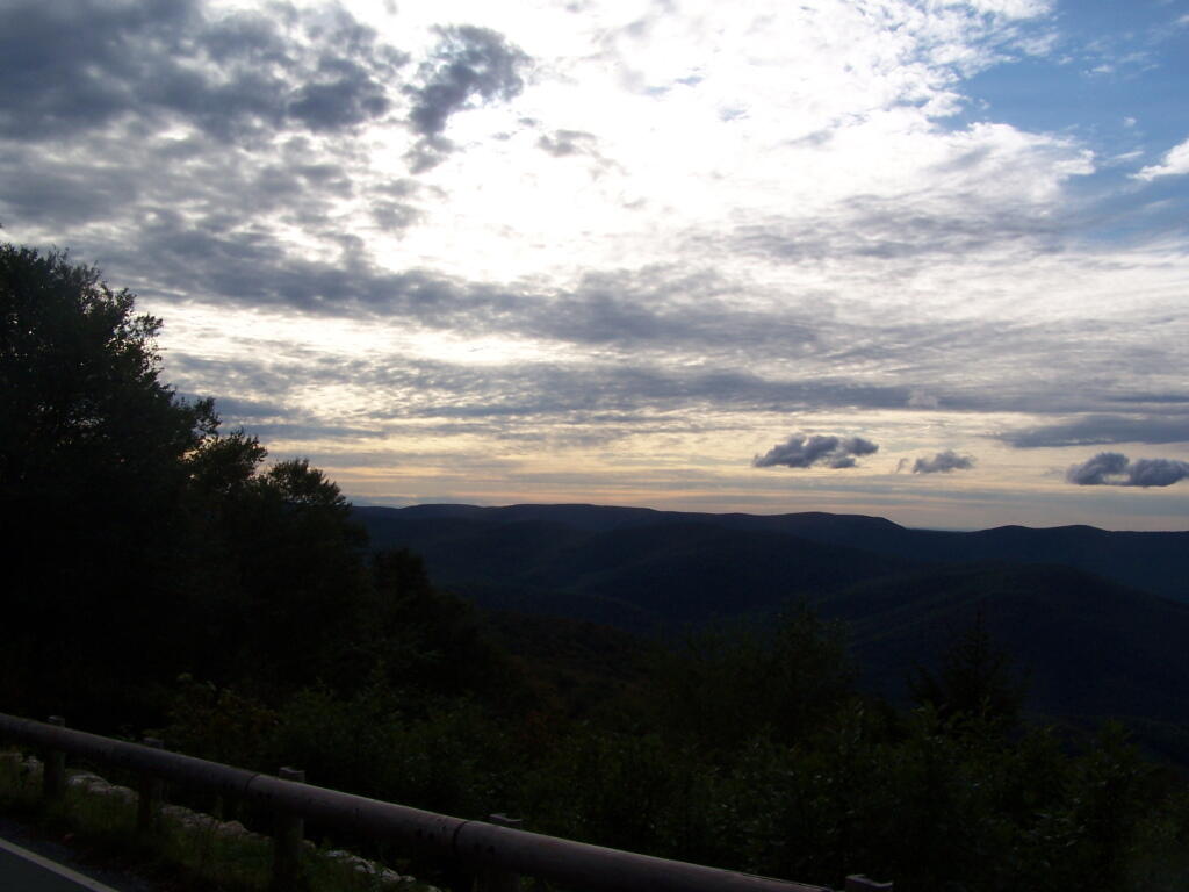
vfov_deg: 37.7
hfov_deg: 49.0
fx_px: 1305
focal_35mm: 38
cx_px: 594
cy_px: 446
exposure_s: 1/1000
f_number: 5.6
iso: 80
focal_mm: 6.3
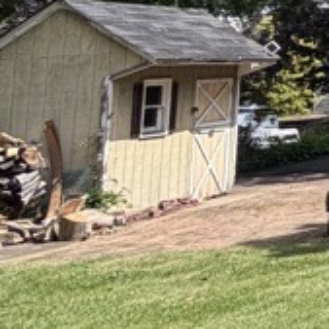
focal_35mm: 88
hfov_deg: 11.8
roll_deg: +3.1
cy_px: -93
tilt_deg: +9.2
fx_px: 946
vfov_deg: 18.4
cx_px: 956
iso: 40
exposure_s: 1/742
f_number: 2.2
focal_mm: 2.22
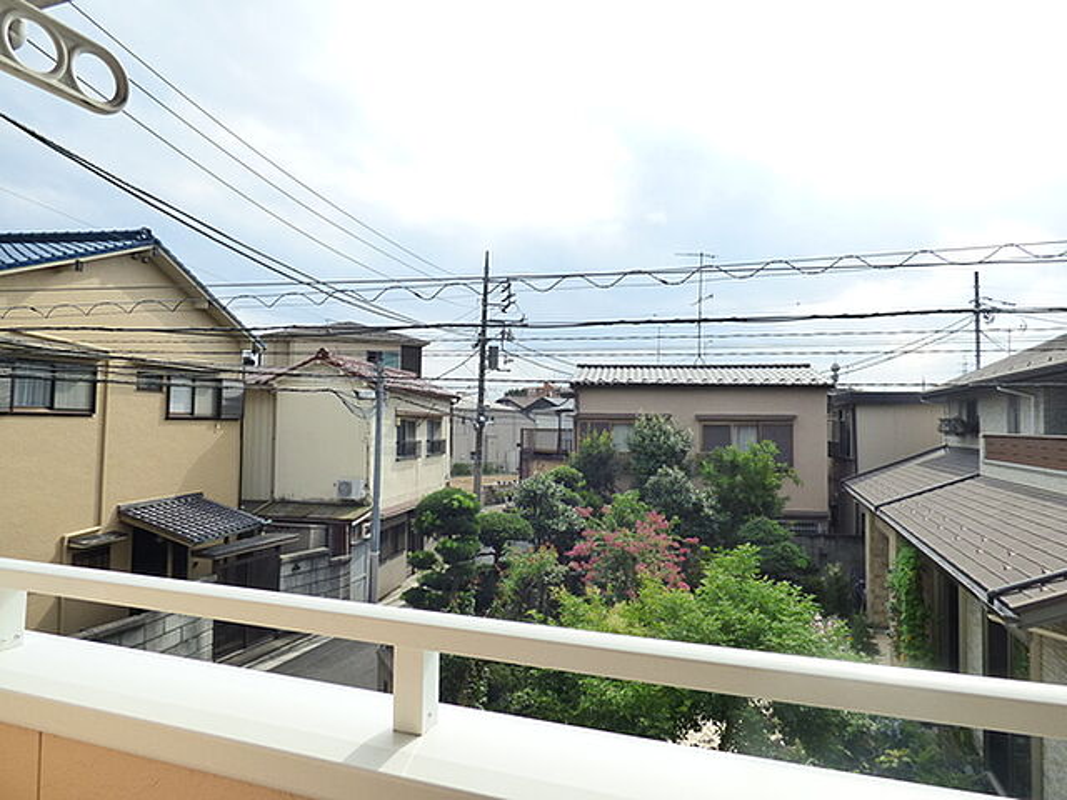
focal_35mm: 20
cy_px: 400
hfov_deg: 81.7
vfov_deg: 66.0
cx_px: 534
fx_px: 616
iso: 200
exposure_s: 1/800
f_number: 4
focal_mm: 3.58
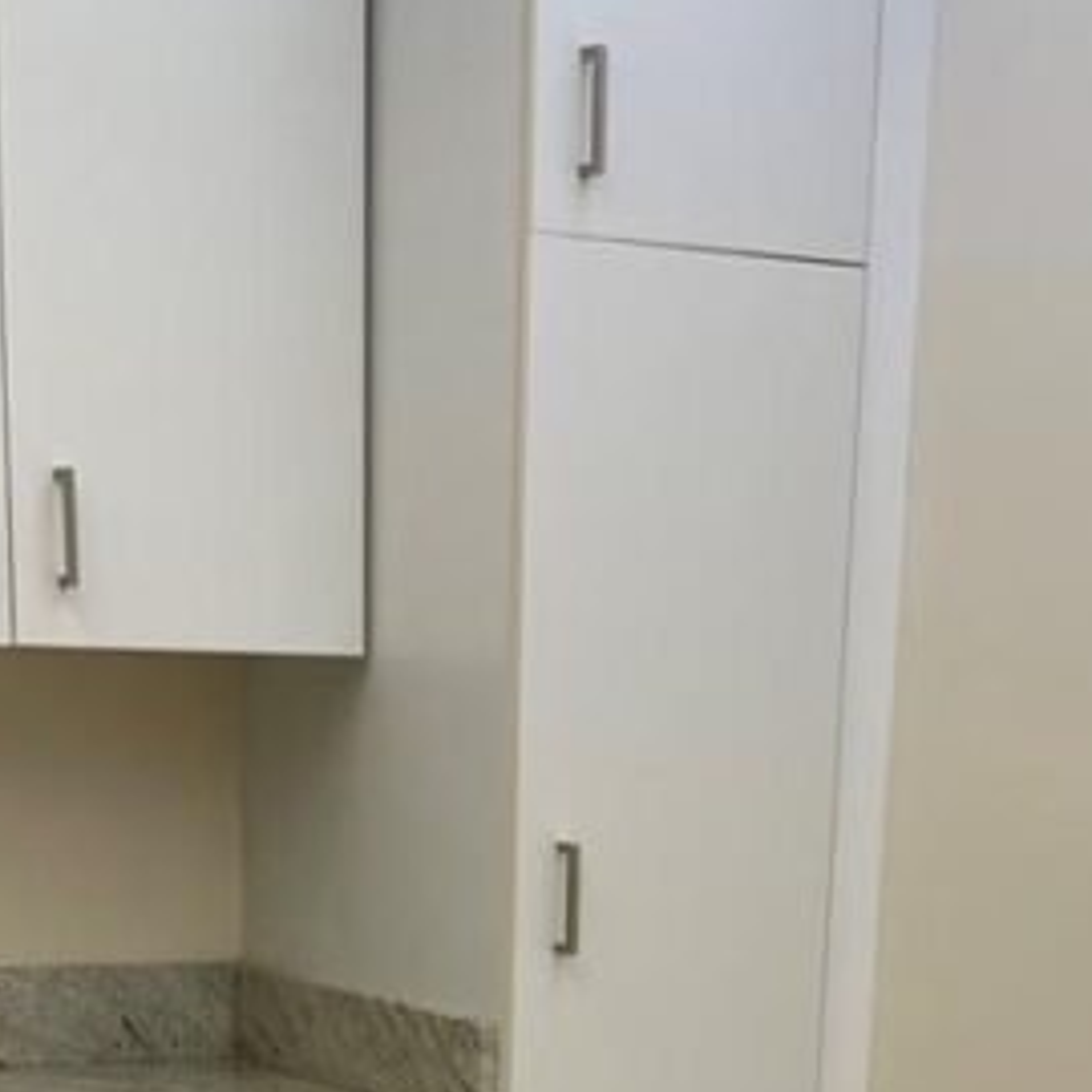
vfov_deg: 17.3
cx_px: 570
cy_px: 1792
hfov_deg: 19.9
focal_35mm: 87
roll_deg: -2.2
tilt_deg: -19.8
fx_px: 3105
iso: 50
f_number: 1.6
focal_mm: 4.2
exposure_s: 1/120
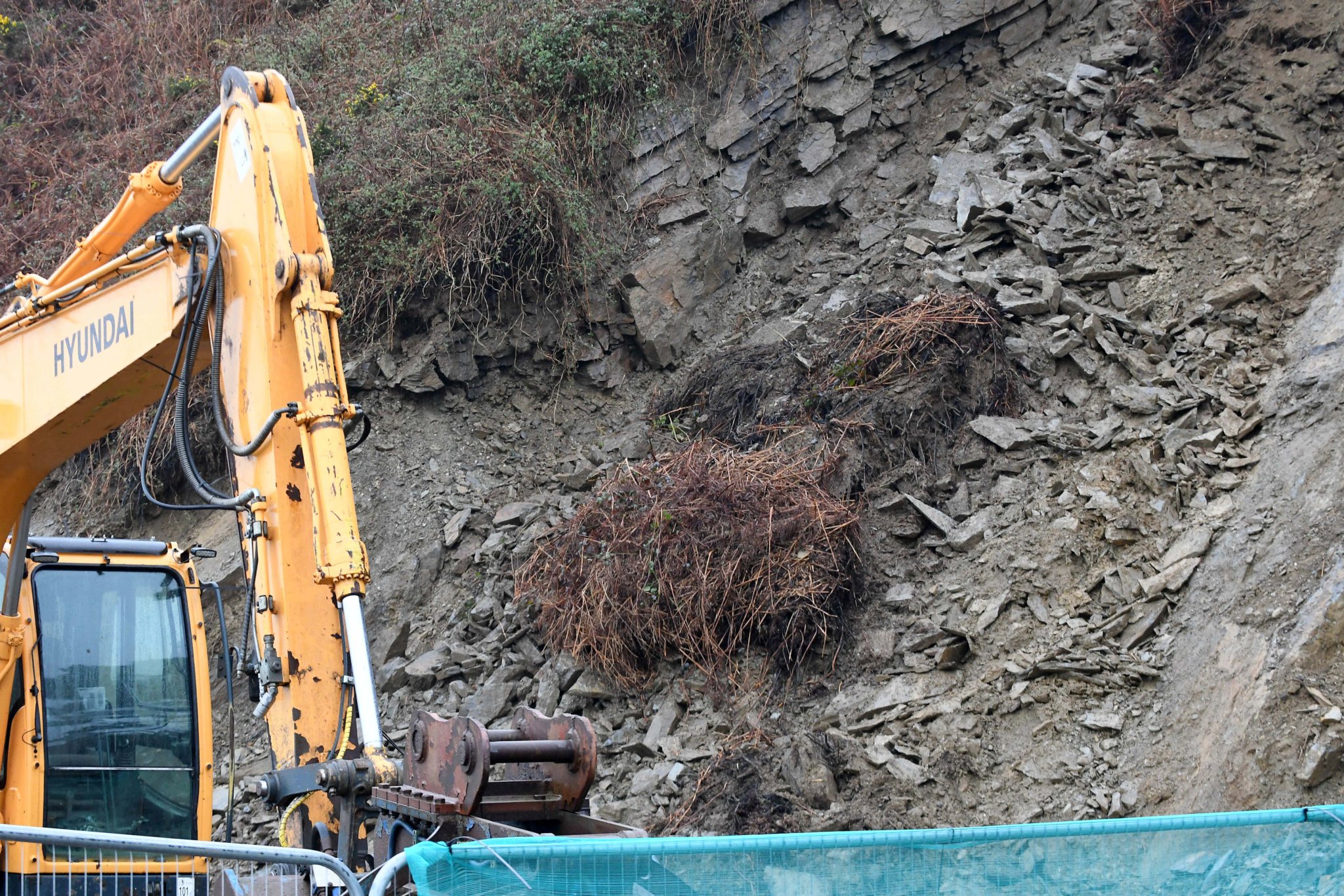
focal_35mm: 105
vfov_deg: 13.0
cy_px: 448
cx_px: 672
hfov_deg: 19.5
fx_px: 3919
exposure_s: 1/320
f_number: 9
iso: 1600
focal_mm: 70
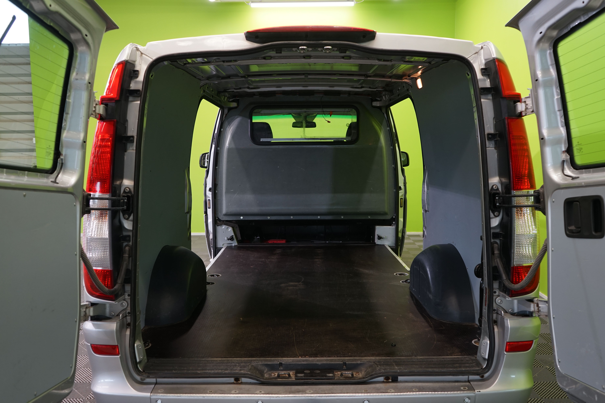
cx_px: 302
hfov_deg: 61.9
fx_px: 504
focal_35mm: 30
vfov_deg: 43.6
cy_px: 202
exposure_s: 1/30
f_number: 5
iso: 500
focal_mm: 30
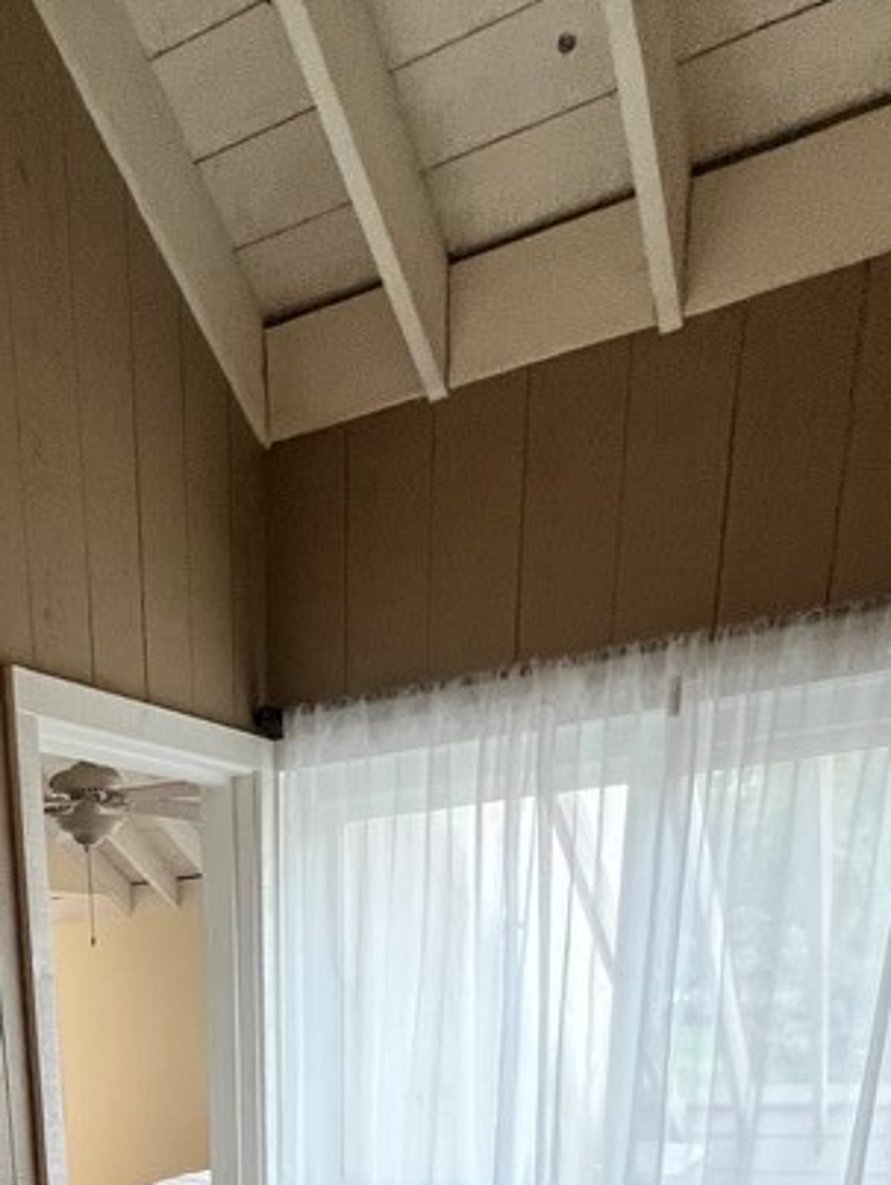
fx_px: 1131
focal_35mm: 33
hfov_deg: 40.2
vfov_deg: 40.3
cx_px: 112
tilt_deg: -19.2
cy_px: 1400
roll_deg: +3.3
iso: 200
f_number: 1.8
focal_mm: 1.57
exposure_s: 1/99
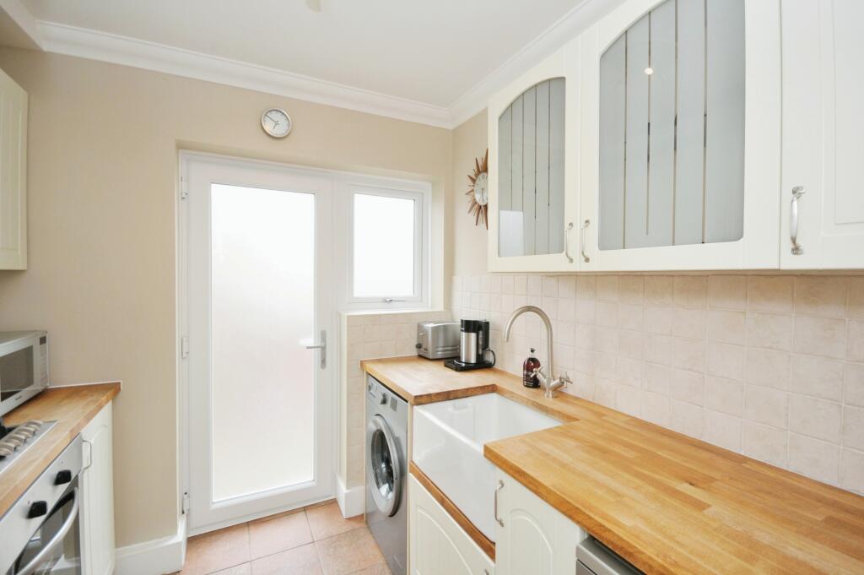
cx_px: 432
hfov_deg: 100.4
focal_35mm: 15
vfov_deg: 77.2
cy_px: 288
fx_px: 360
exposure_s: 1/125
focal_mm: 10
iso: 500
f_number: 6.3
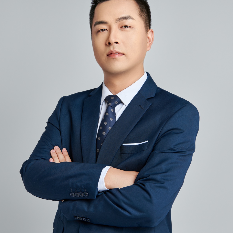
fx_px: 510
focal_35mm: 67
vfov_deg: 25.7
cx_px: 116
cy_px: 116
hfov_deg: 25.7
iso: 100
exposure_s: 1/125
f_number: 8
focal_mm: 52
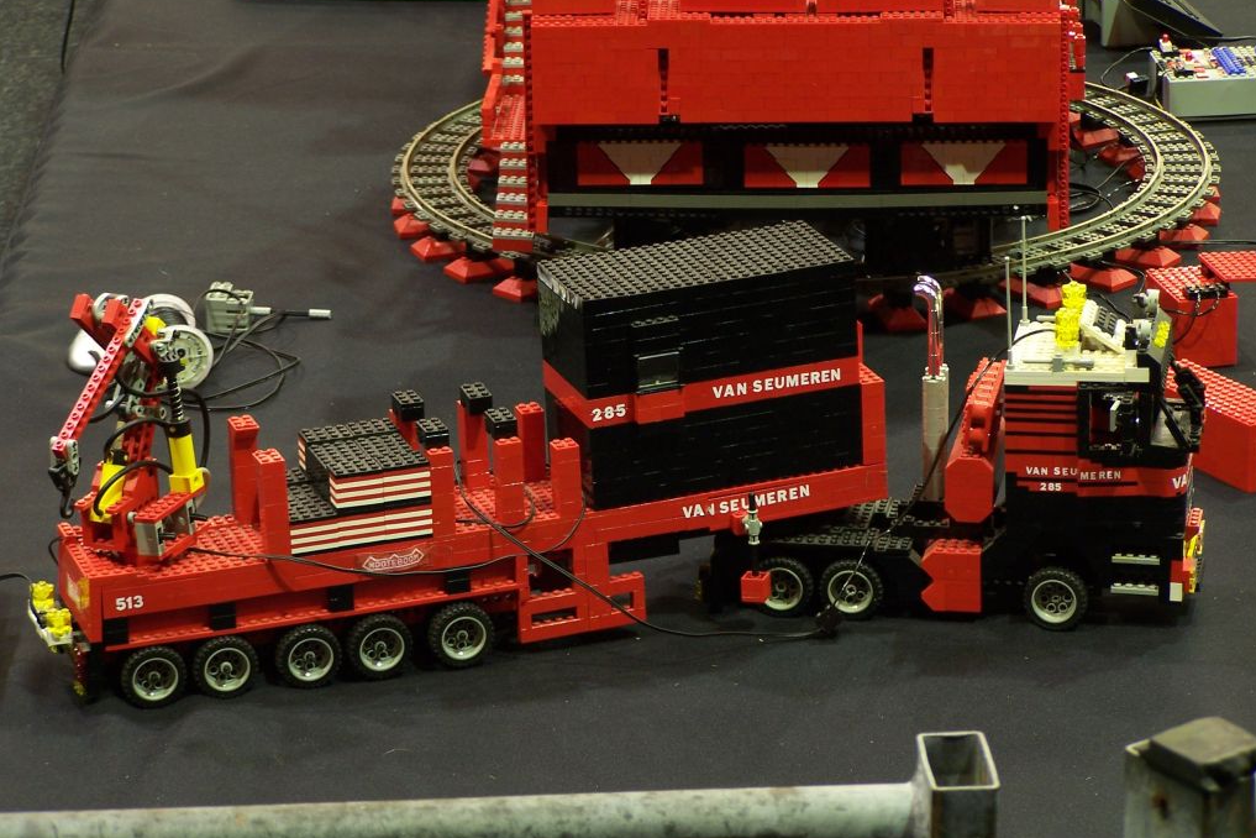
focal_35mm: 134
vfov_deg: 10.2
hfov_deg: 15.3
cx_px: 631
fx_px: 4675
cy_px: 398
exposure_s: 1/2
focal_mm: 21.2
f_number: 3.2
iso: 80
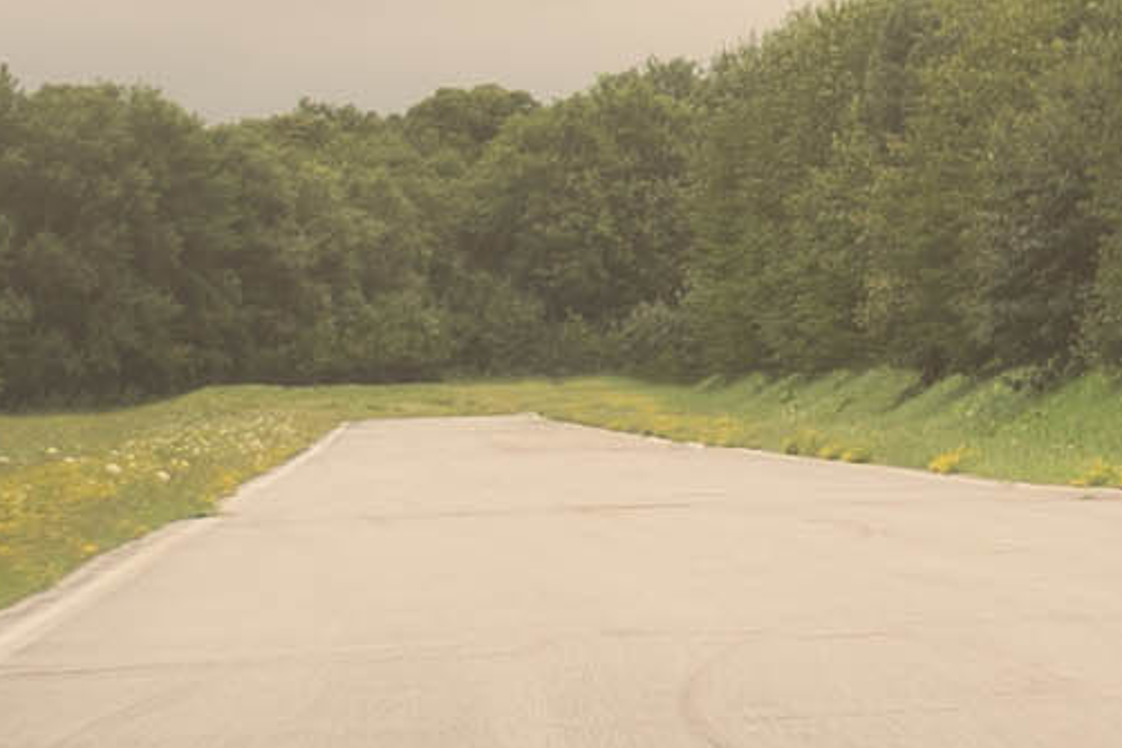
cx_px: 3915
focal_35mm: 238
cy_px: 394
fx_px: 7417
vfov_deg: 5.8
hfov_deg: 7.2
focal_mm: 34
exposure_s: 1/15
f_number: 11
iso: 50
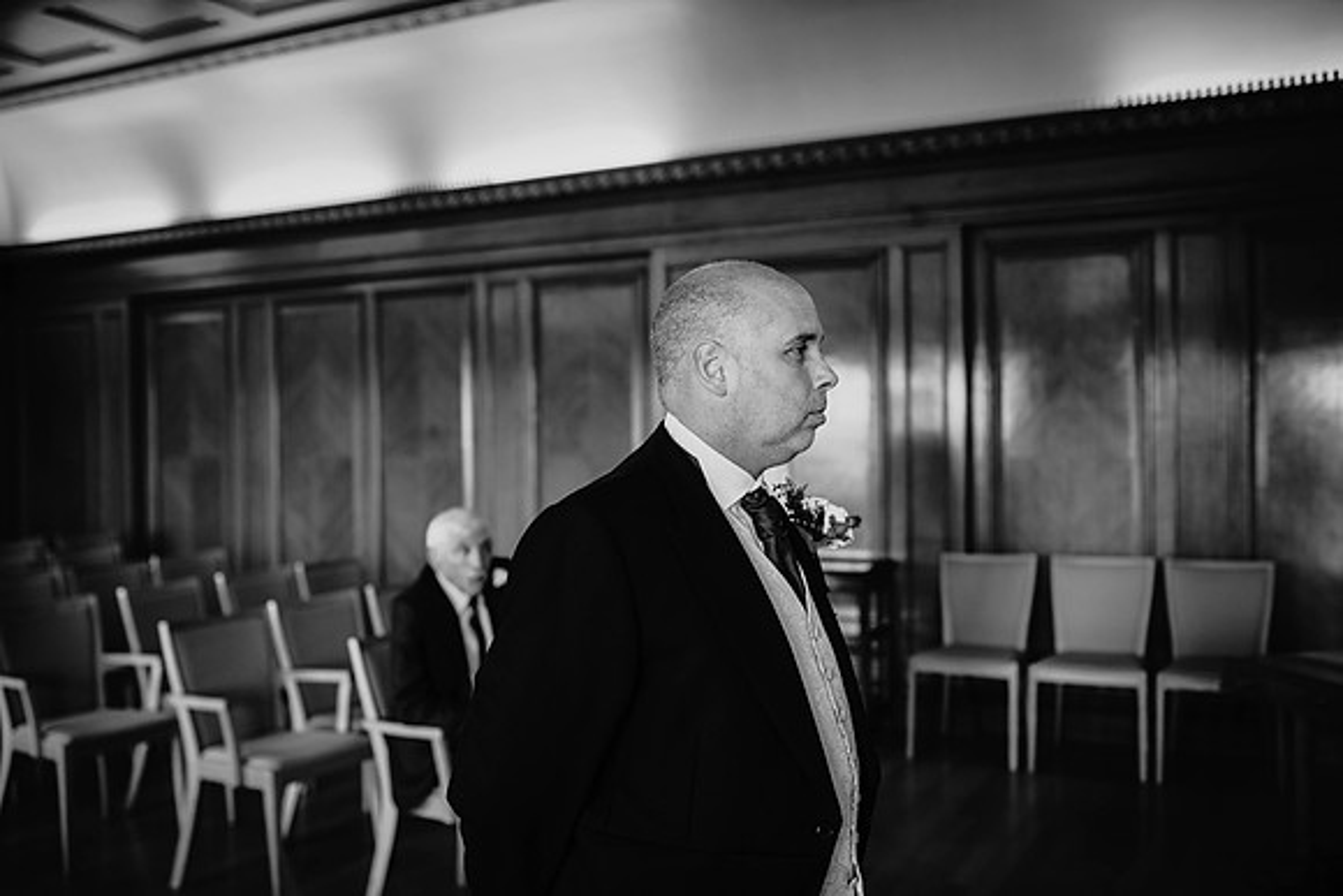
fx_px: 1306
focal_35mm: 35
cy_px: 448
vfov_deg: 37.9
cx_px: 672
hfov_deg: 54.4
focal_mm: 35
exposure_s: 1/200
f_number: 2.5
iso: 400
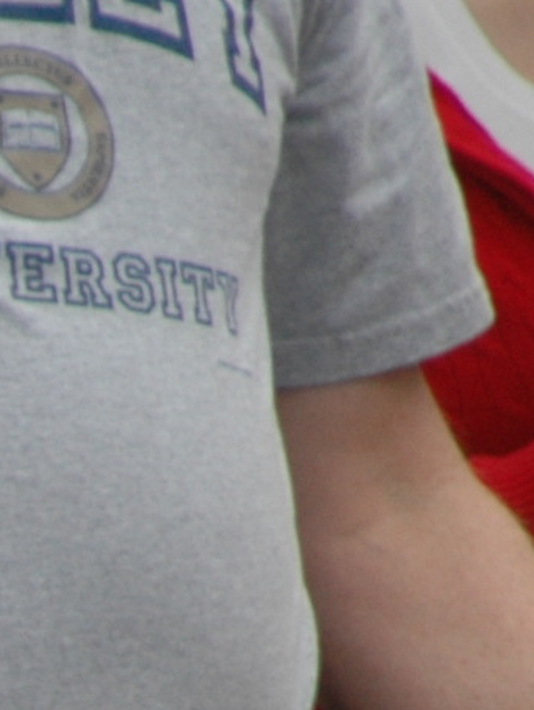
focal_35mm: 2131
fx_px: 43790
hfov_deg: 0.7
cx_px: -796
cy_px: 1118
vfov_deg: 0.9
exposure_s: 1/250
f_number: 6.3
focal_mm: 300
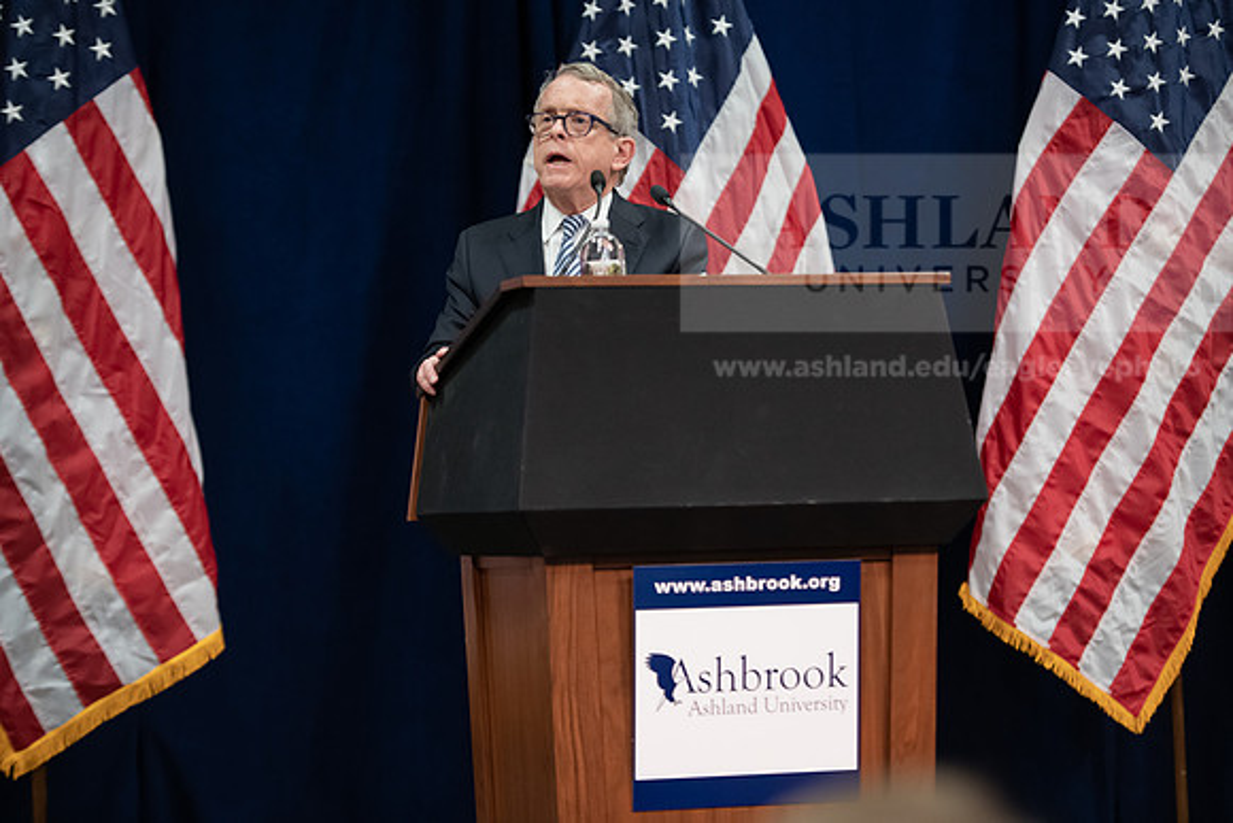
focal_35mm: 110
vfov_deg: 12.5
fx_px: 3768
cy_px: 412
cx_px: 616
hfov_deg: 18.6
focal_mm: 110
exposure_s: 1/200
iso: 2000
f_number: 3.2
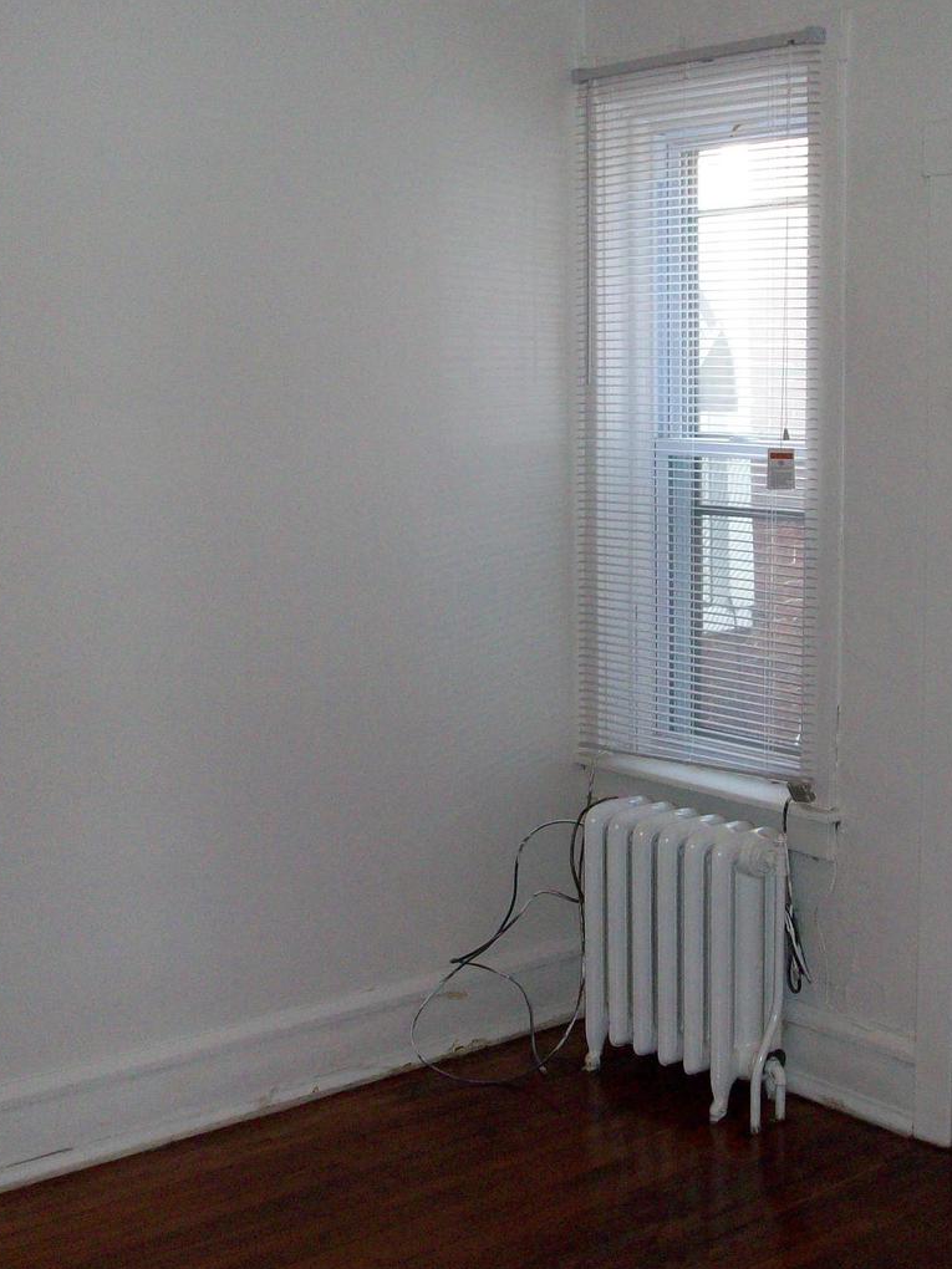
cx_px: 638
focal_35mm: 48
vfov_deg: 39.7
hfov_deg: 30.0
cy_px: 610
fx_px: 1760
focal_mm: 5.7
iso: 160
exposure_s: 1/60
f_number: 2.8
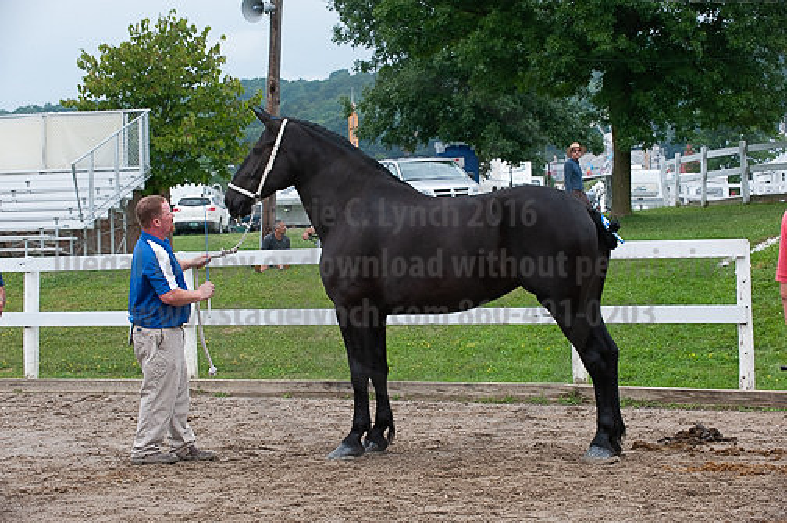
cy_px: 262
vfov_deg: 13.4
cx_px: 394
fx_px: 2228
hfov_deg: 20.0
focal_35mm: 102
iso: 1400
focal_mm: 102
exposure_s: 1/1250
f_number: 5.6
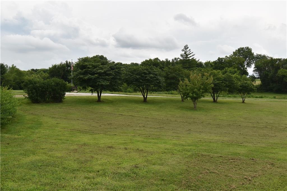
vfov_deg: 43.6
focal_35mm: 30
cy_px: 96
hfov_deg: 61.9
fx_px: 239
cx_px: 144
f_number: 9
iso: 200
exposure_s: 1/320
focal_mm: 20
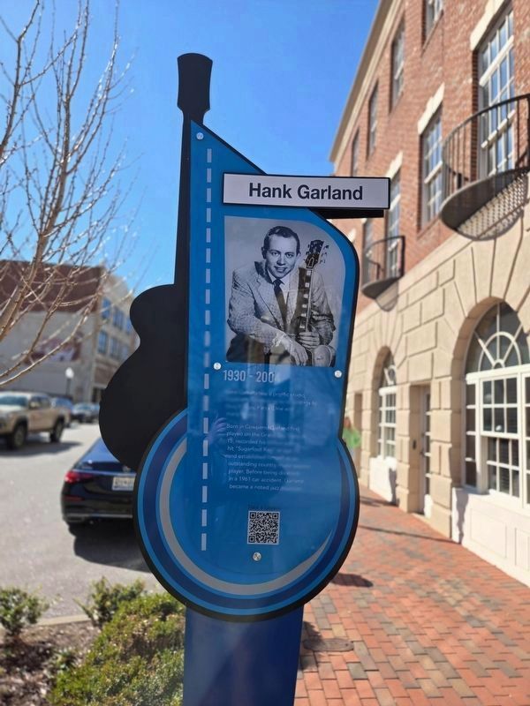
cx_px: 265
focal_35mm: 23
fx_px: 470
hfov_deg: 58.9
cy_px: 353
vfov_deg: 73.9
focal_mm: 5.4
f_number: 1.8
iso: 25
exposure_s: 1/1195
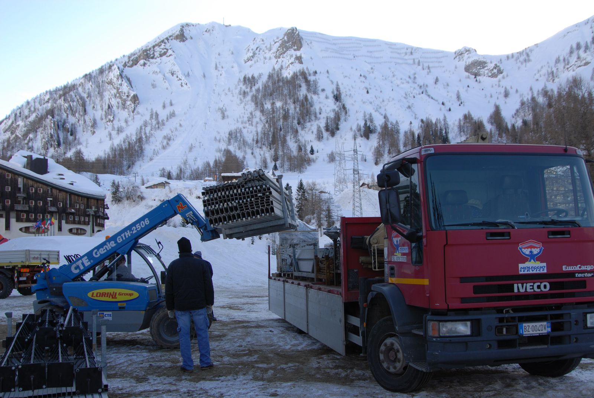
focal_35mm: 36
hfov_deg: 53.1
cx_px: 297
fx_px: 595
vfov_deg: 37.0
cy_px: 199
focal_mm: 24
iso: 125
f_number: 6.3
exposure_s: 1/160
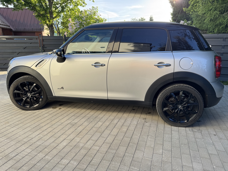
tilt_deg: -14.7
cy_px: 86
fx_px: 158
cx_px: 114
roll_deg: +0.2
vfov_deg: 56.8
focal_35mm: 24
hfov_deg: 71.6
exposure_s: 1/588
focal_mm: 6.76
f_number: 1.78
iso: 80
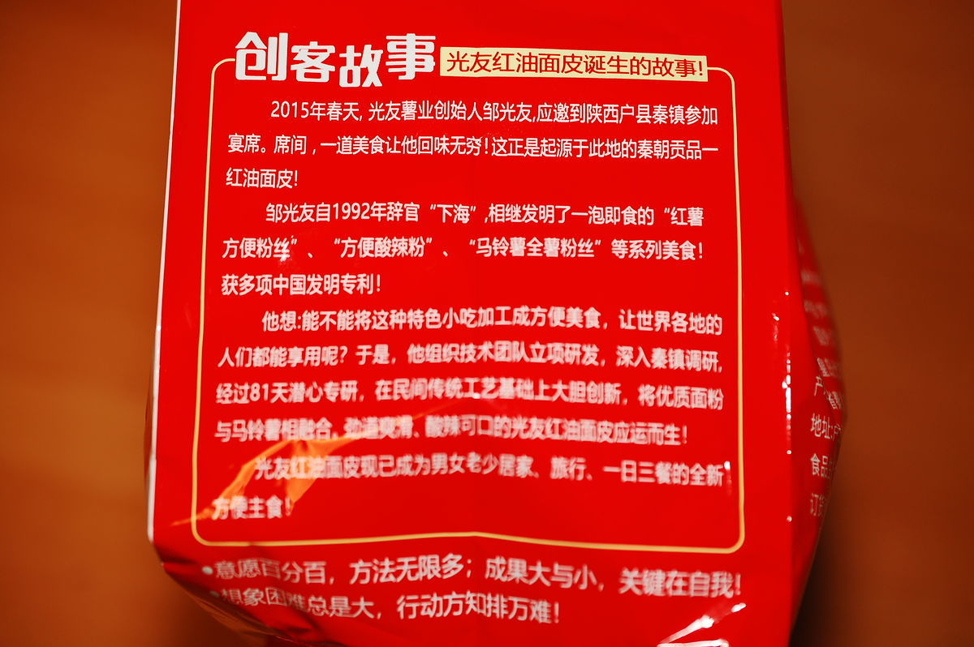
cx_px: 487
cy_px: 324
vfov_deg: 22.6
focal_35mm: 60
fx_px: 1622
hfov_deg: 33.4
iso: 200
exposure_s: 1/60
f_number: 4
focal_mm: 40
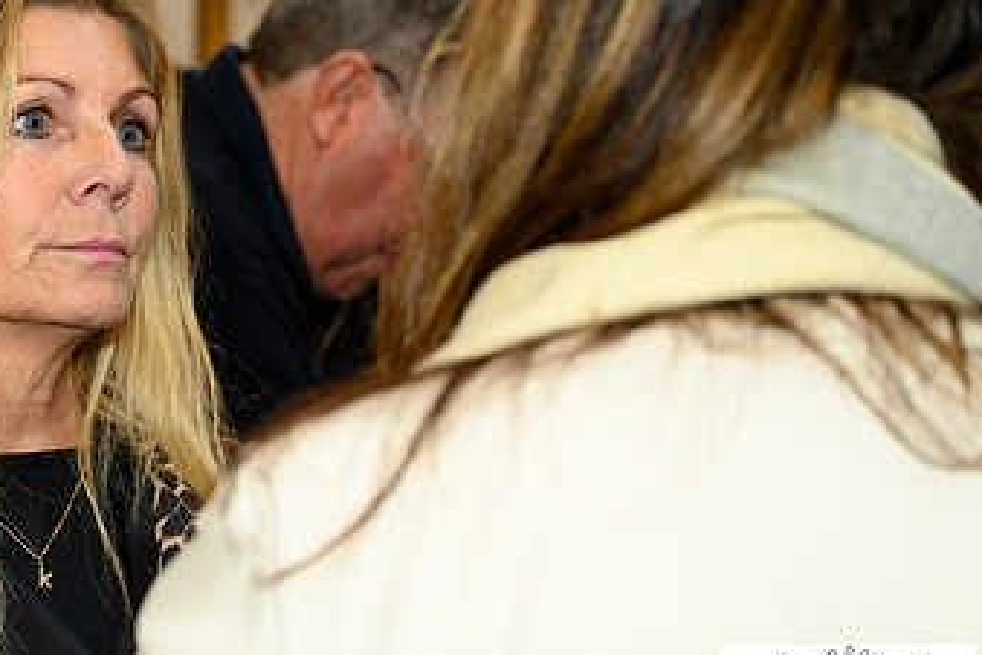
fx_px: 3300
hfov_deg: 16.7
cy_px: 209
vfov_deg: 11.3
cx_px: 76
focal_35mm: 121
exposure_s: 1/160
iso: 1250
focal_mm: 65
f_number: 4
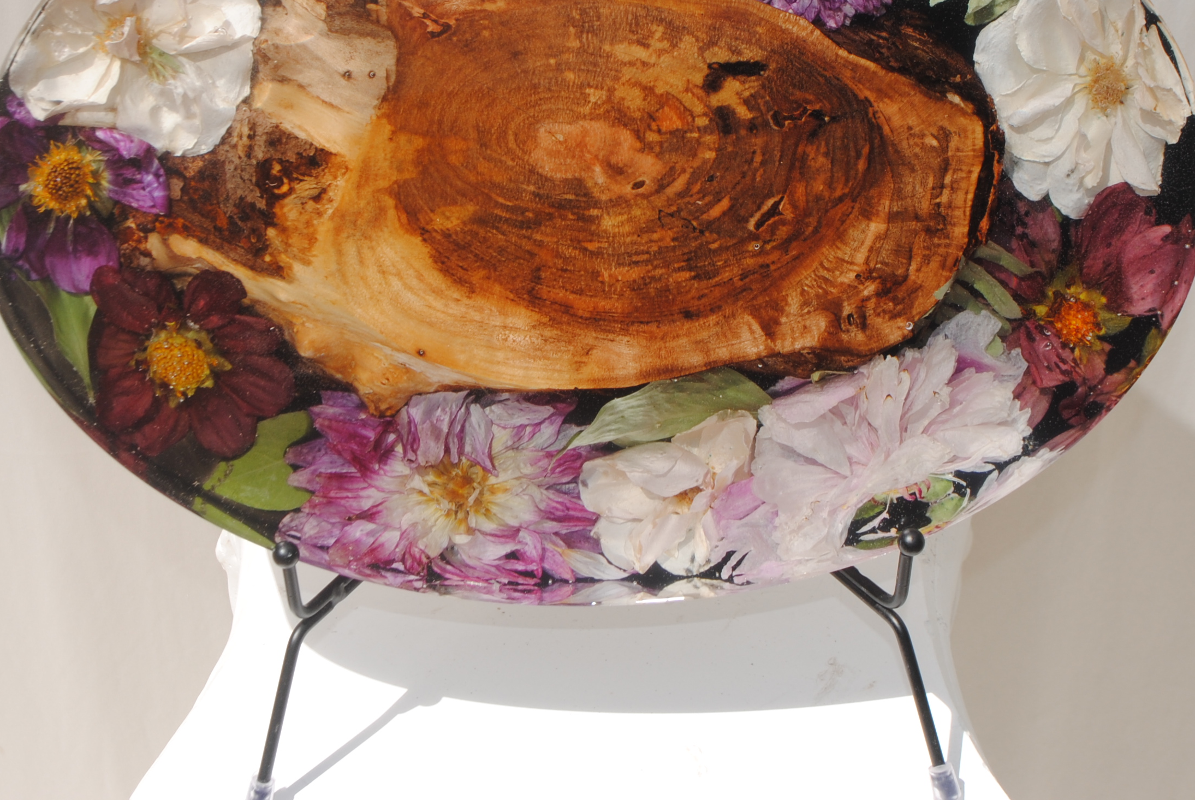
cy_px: 122
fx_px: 3087
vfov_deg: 14.6
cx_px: 618
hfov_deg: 21.9
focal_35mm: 93
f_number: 11
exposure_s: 1/200
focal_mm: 35
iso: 100
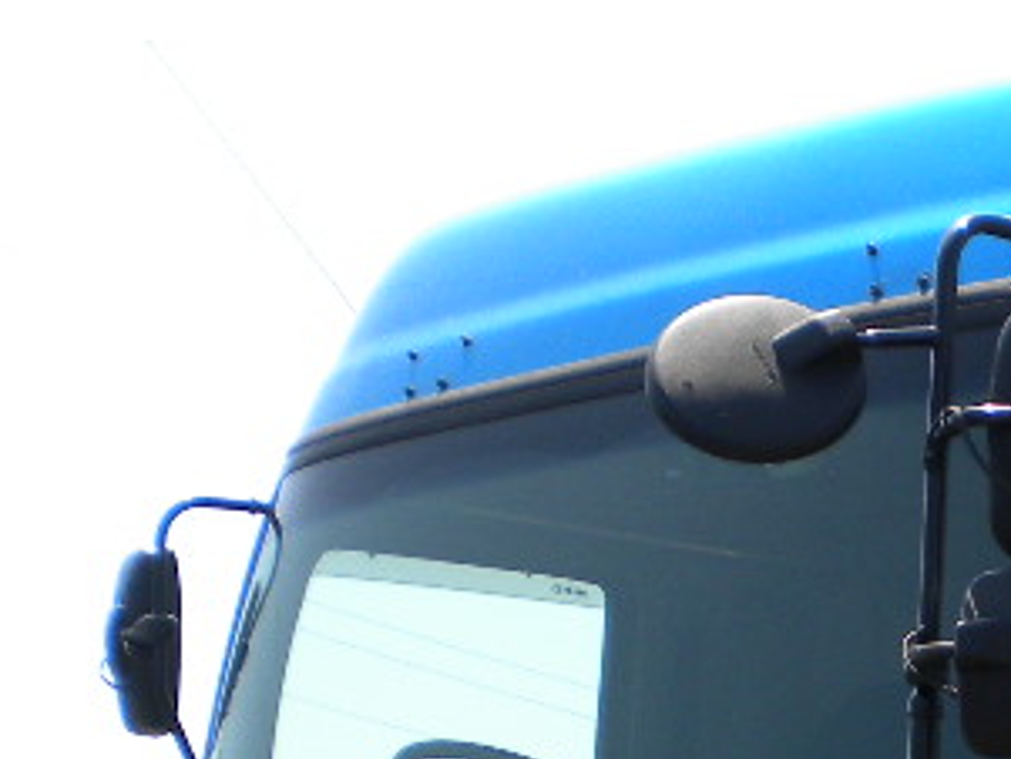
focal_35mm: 119
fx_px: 3477
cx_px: 1323
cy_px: 1115
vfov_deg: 11.9
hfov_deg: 15.7
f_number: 4.6
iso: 80
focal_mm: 6.3
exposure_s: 1/374
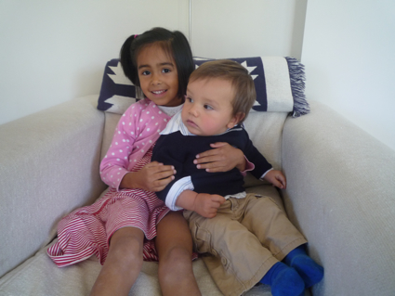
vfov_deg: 54.9
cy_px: 148
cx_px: 198
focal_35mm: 25
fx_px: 285
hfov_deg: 69.4
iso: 160
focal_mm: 4.4
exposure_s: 1/30
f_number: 2.8
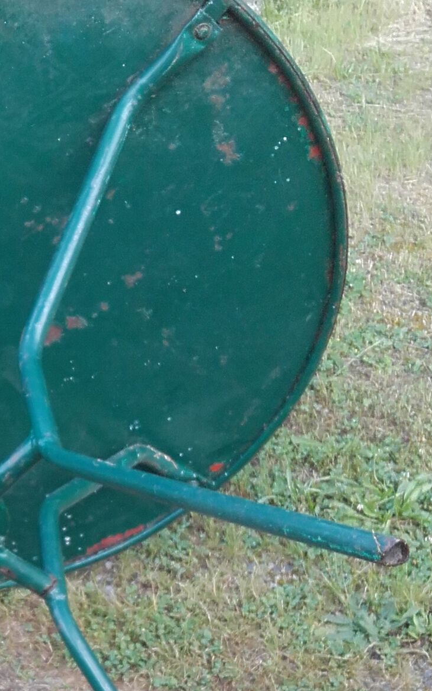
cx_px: -88
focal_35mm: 73
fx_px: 1376
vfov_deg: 27.7
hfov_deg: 17.0
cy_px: 549
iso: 60
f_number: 2.2
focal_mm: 3.3
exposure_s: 1/100
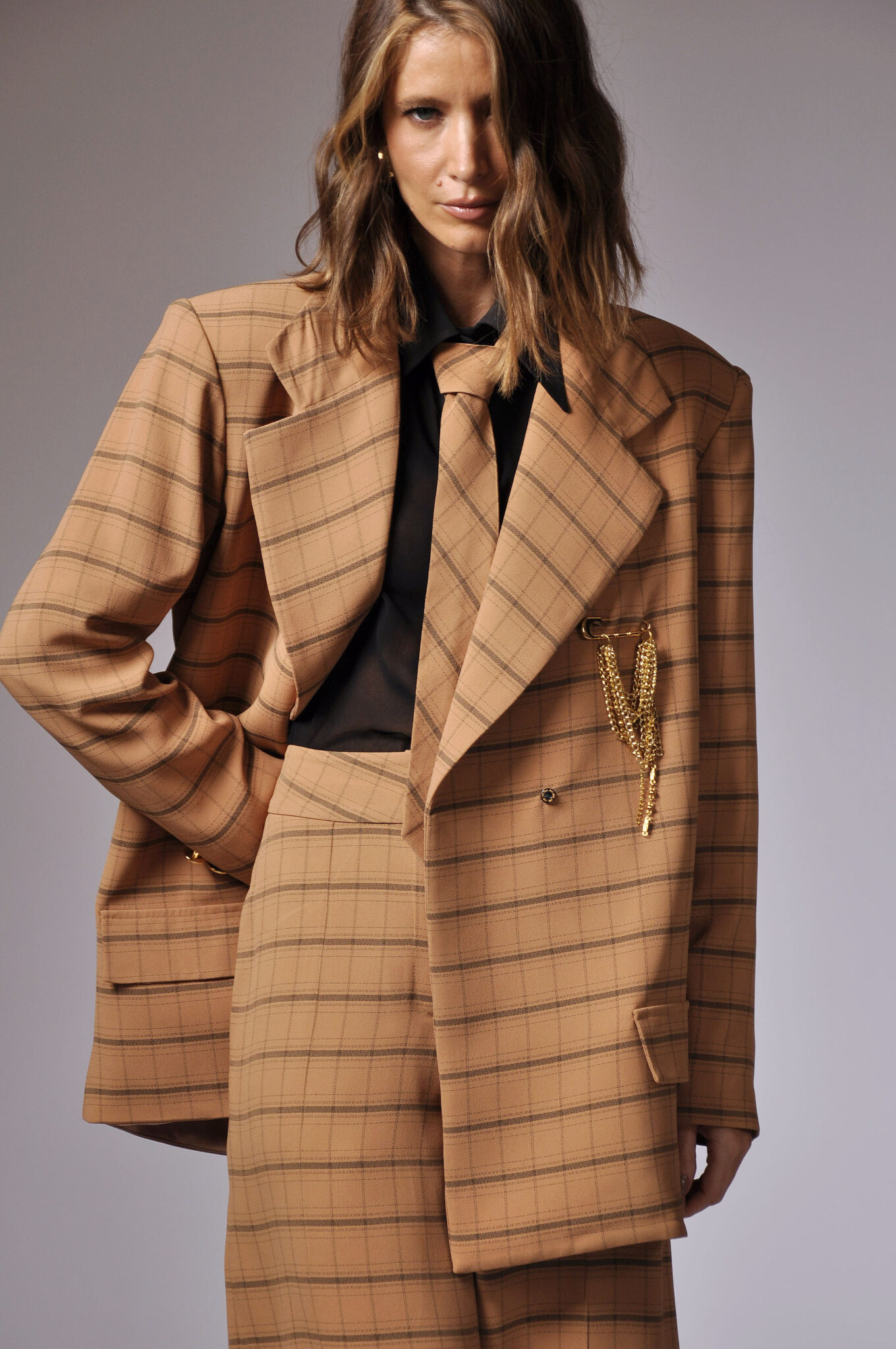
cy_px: 674
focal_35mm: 99
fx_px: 3706
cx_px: 448
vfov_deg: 20.6
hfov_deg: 13.8
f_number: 5.3
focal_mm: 66
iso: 200
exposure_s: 1/125
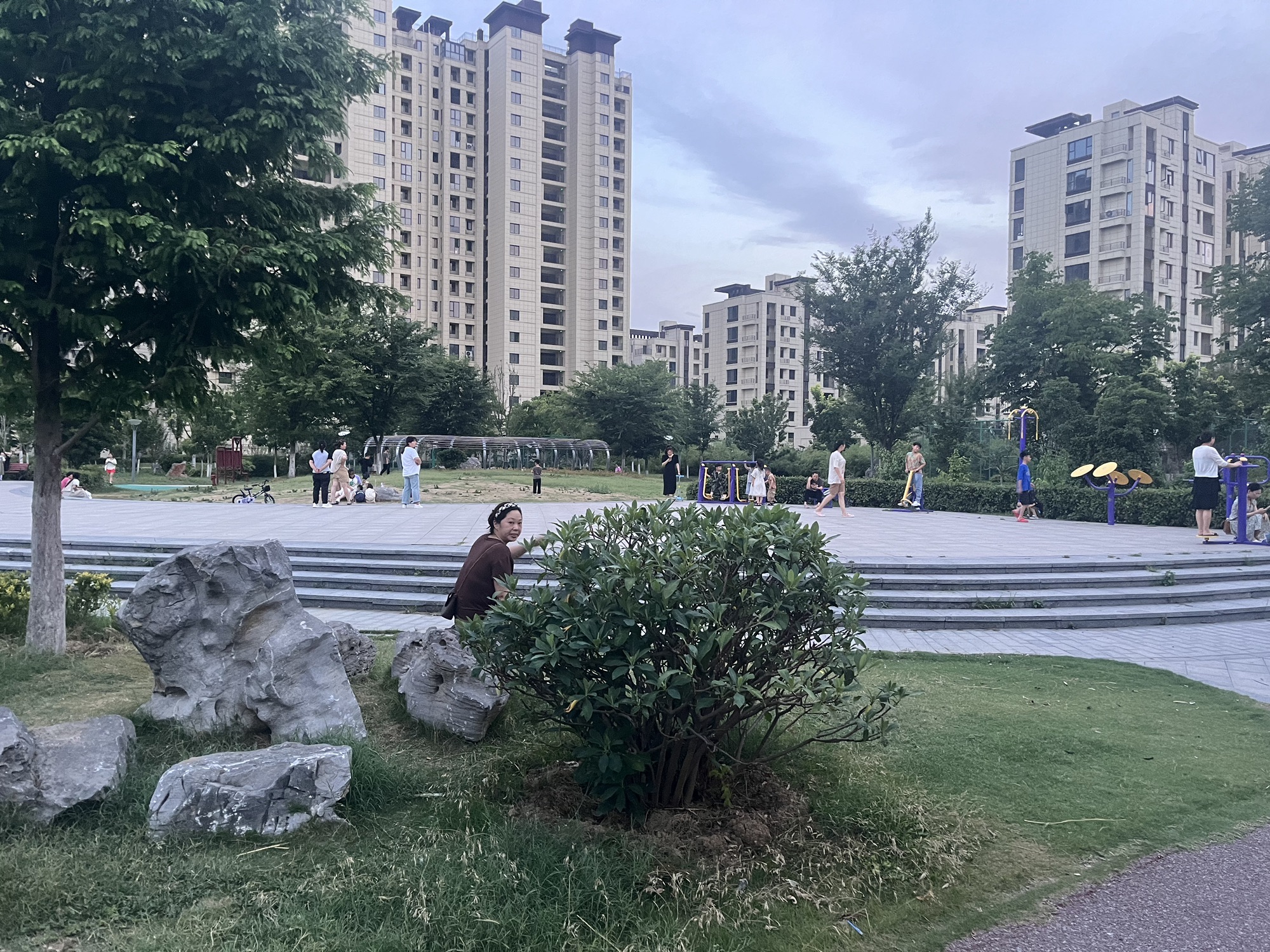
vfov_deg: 53.1
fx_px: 954
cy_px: 476
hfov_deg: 67.3
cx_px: 635
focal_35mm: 26
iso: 250
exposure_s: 1/60
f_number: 1.6
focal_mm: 5.1
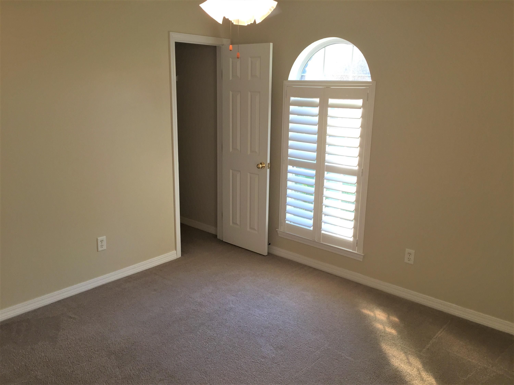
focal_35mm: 29
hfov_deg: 61.7
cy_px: 192
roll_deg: -1.4
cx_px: 257
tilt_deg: -13.9
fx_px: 431
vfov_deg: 48.2
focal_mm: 4.15
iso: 40
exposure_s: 1/60
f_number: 2.2
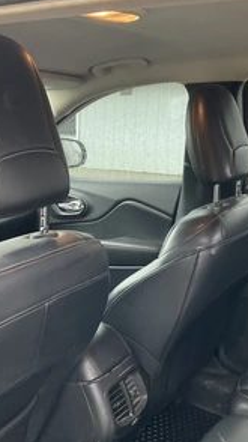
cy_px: 219
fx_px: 504
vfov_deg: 47.4
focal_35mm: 43
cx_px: 99
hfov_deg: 27.6
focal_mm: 3
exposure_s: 1/60
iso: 125
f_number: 1.8
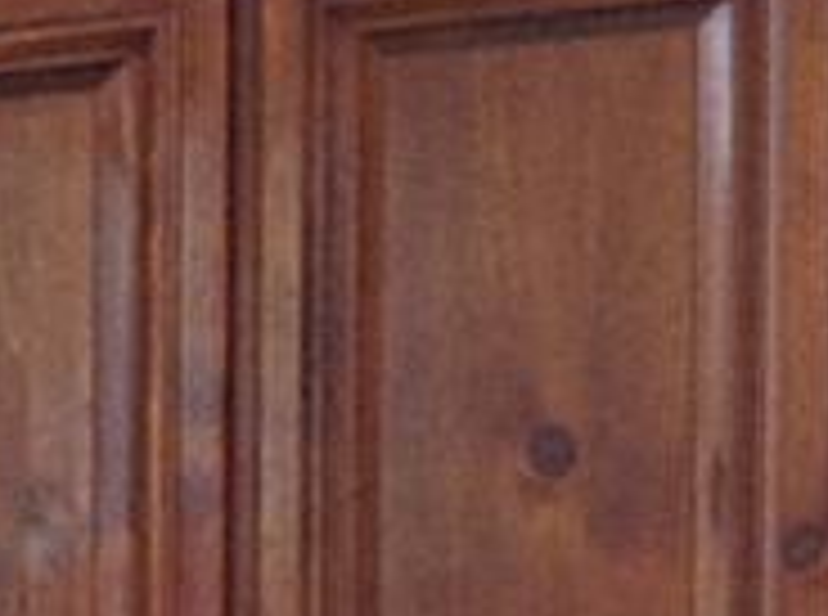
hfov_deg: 9.7
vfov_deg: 7.9
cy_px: 935
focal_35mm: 184
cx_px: -1066
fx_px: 4390
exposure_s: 1/25
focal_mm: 3.3
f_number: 2.4
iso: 125
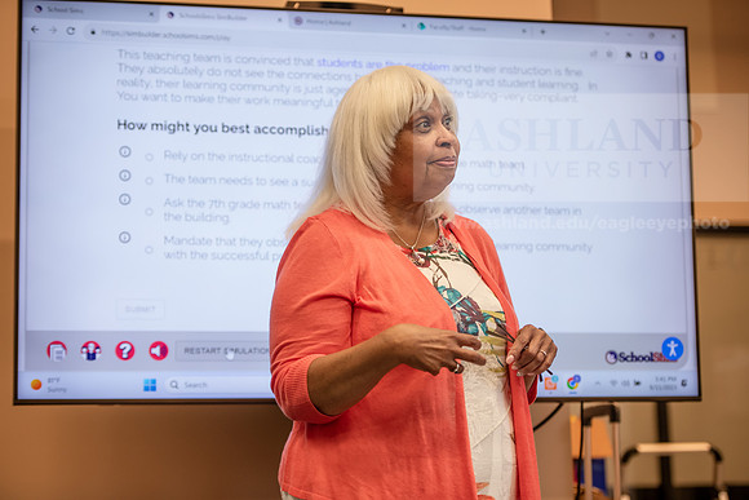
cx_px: 374
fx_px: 1769
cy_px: 250
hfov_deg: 23.9
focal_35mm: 85
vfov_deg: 16.1
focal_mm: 85
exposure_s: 1/200
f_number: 2.8
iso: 800
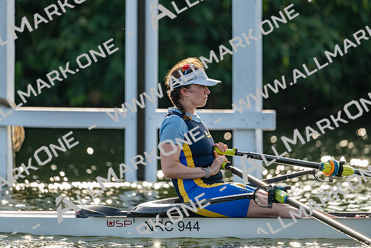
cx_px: 186
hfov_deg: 5.2
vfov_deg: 3.4
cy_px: 124
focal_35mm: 400
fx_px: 4123
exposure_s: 1/2500
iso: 1000
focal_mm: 400
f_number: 4.5
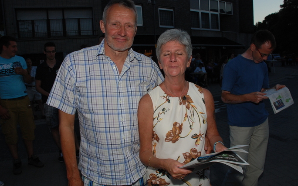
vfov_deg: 43.2
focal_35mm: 29
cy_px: 89
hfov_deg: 64.6
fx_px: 236
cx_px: 152
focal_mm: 18
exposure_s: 1/60
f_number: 5.6
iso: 320
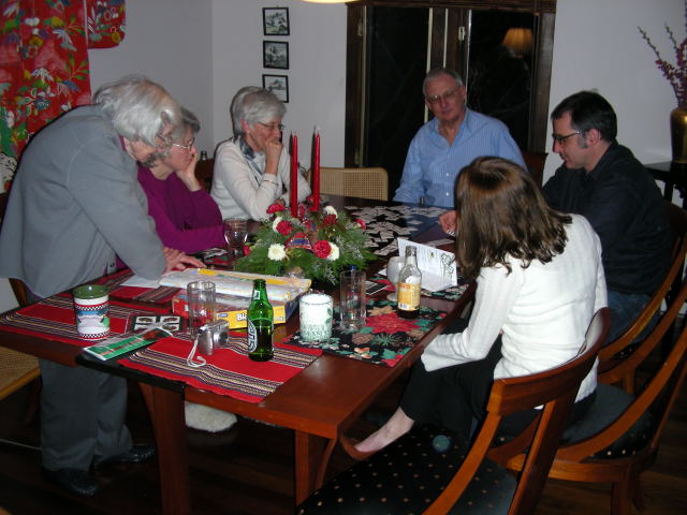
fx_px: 754
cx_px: 344
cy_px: 258
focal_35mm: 38
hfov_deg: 49.0
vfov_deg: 37.7
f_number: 3.5
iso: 121
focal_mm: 6.3
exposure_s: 1/60
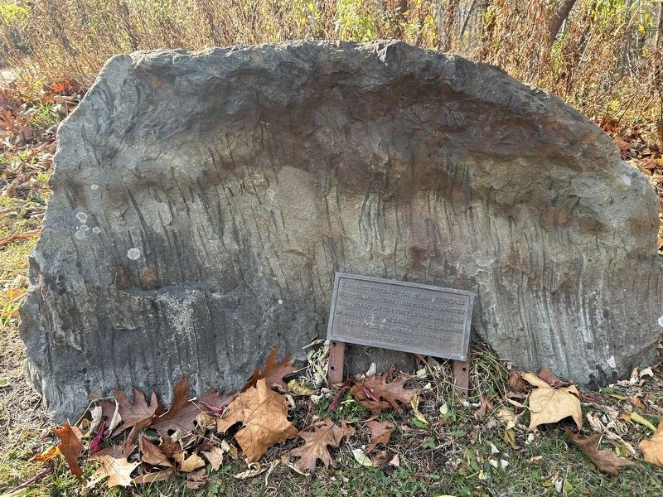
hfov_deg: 67.3
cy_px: 248
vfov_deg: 53.1
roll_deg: +3.3
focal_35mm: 26
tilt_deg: -27.9
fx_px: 498
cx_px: 332
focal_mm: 5.7
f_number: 1.5
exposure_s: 1/322
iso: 50
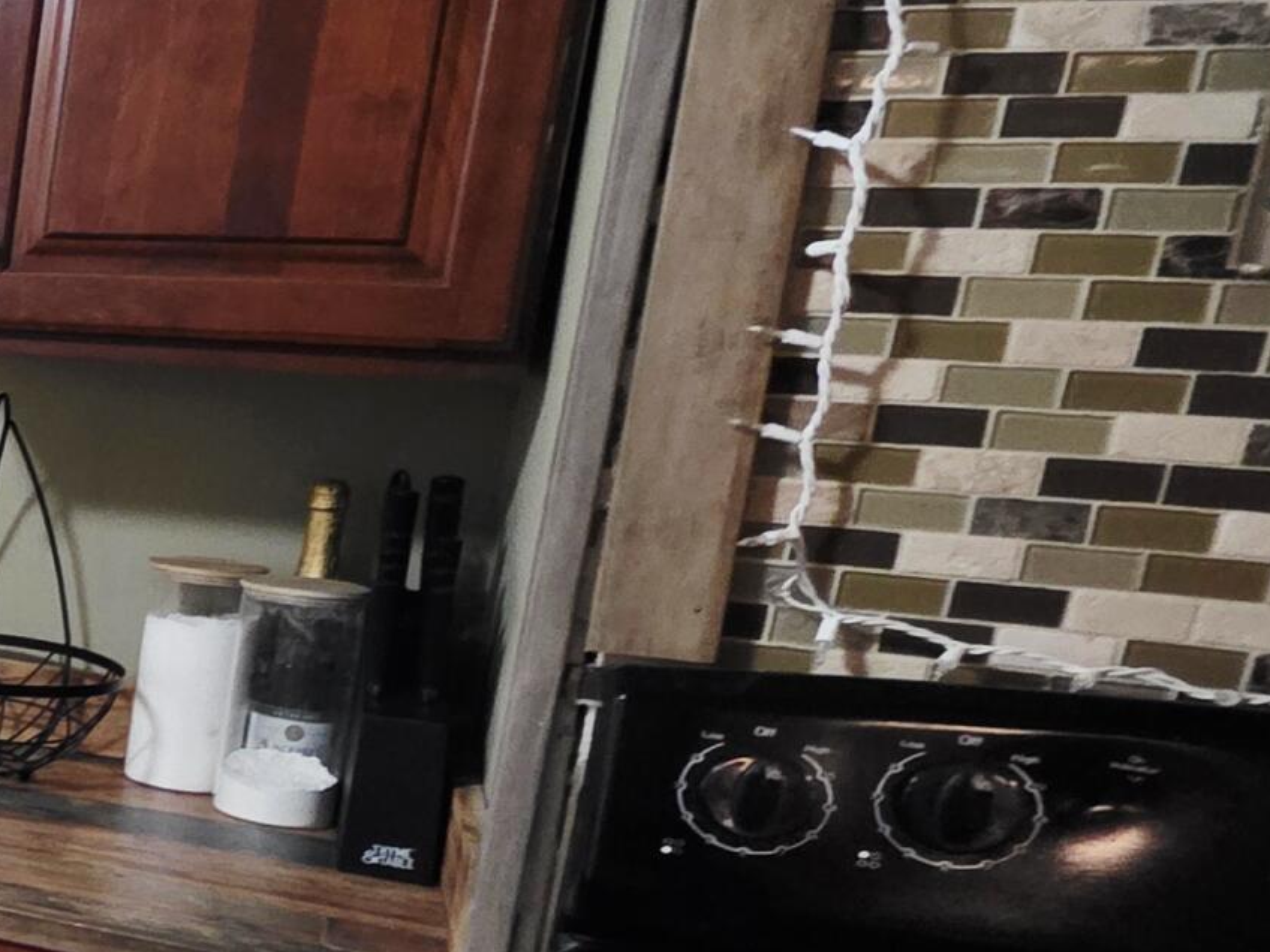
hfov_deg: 24.7
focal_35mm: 46
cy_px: 627
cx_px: -854
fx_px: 1688
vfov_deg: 31.3
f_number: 1.9
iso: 640
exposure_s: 1/60.2
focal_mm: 2.2
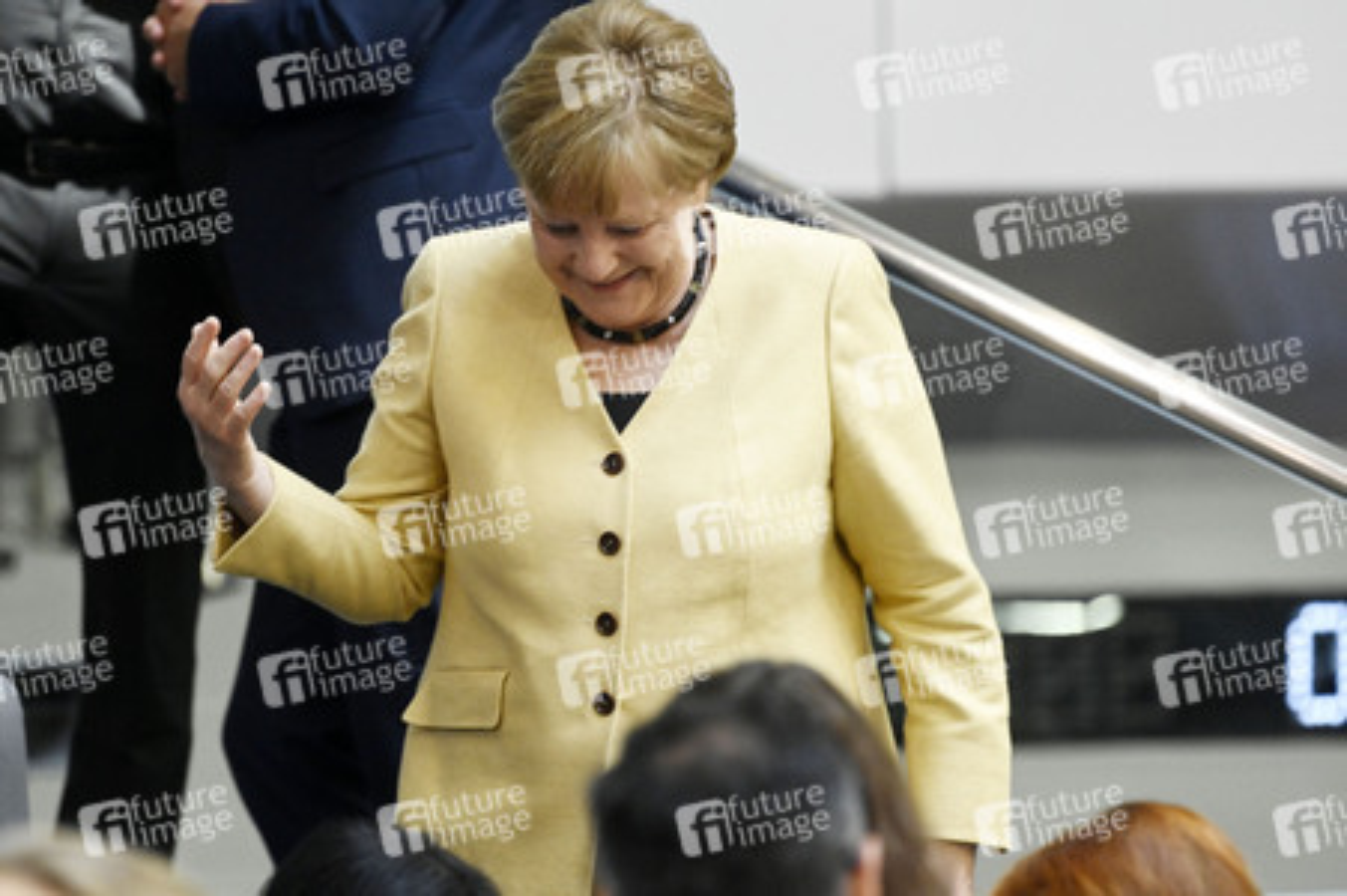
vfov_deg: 3.5
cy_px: 448
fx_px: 14581
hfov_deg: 5.3
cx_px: 674
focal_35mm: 390
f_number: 5.6
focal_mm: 390
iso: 8000
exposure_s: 1/200
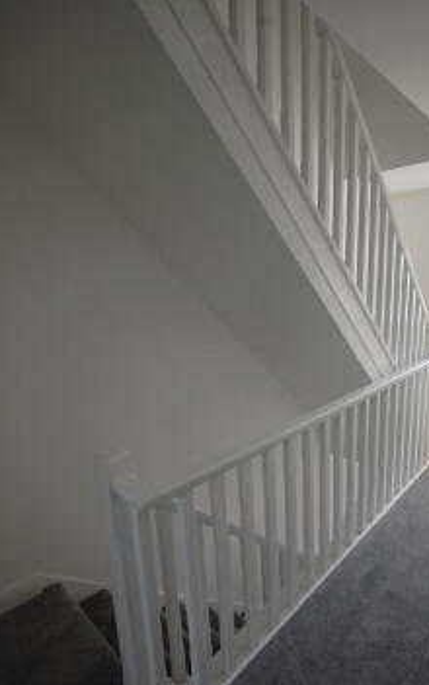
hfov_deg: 61.5
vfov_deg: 87.9
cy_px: 362
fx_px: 355
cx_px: 268
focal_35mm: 19
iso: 200
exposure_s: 1/80
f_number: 4.5
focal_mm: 10
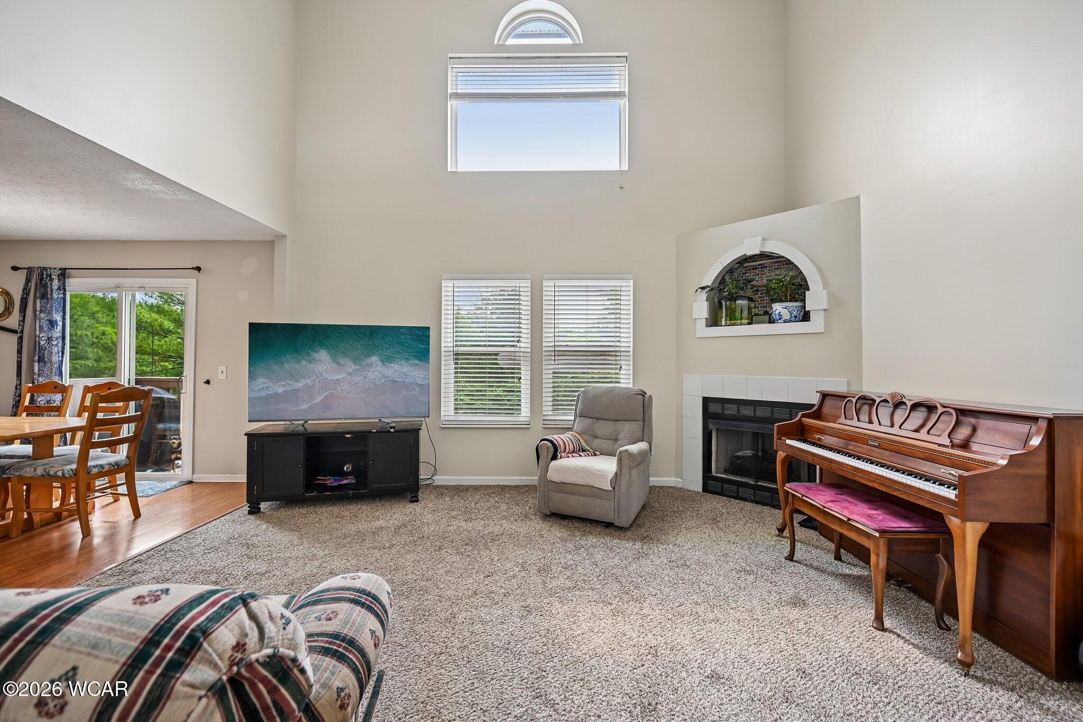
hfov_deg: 104.3
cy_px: 361
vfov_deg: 81.2
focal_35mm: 14
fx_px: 421
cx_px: 542
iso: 400
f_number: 4
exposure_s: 1/60
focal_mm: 14
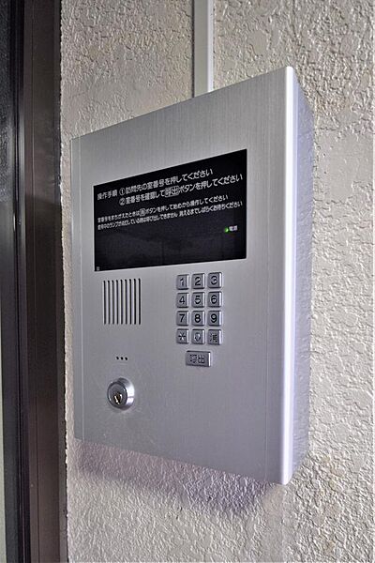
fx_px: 270
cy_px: 282
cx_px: 188
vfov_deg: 92.4
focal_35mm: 17
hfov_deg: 69.7
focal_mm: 11.5
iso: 900
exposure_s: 1/60
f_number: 3.5
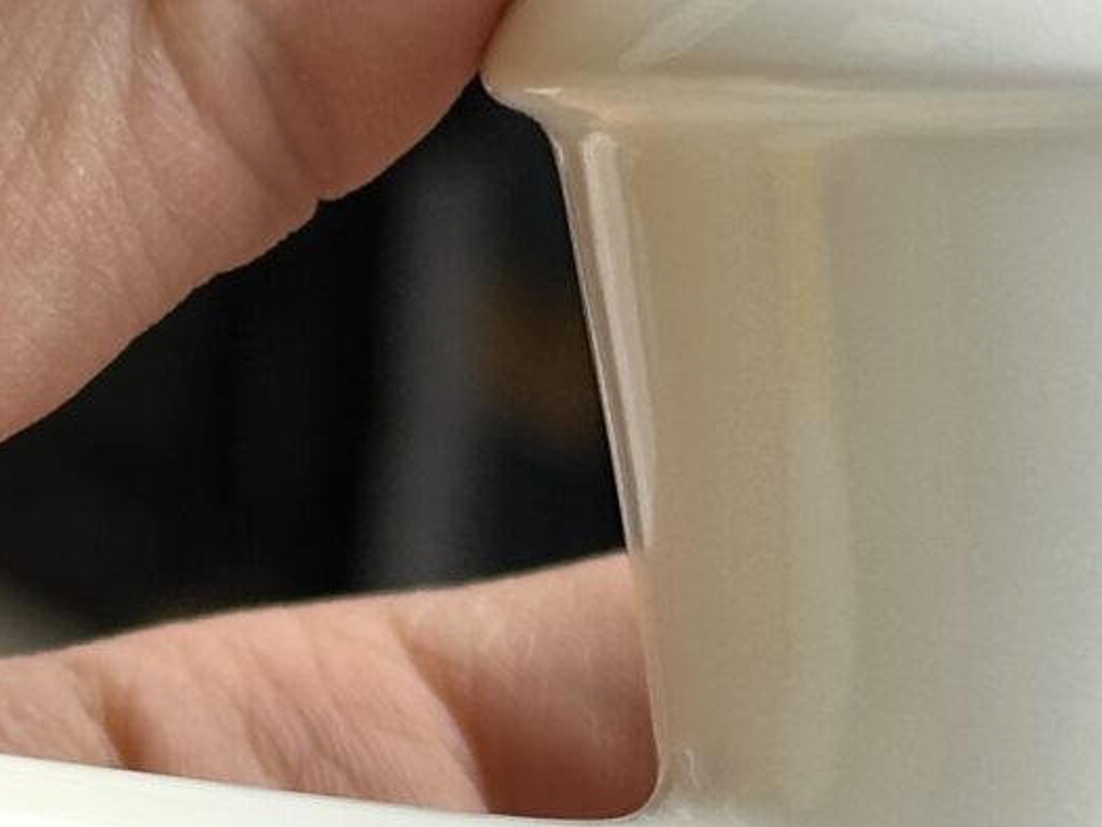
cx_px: -309
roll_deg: -2.8
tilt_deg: -18.6
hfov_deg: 8.3
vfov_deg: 6.3
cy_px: 756
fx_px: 7451
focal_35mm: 234
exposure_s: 1/1085
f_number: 1.78
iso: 64
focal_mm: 6.86
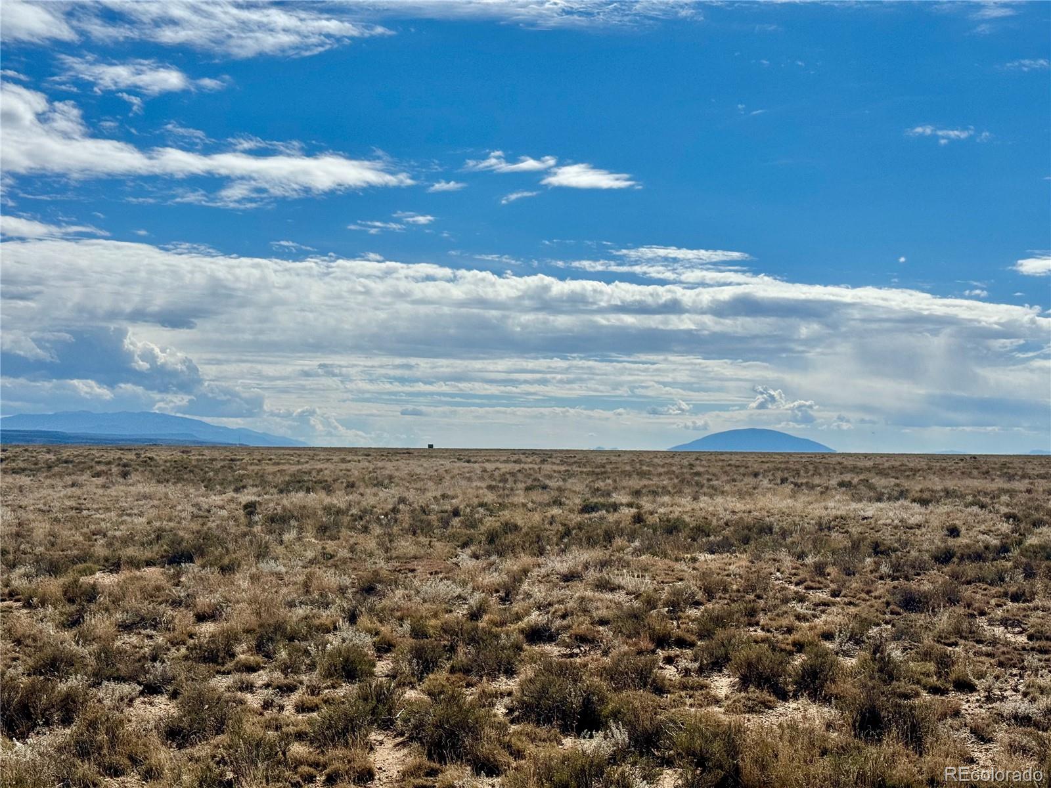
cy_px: 394
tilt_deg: +2.0
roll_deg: -0.4
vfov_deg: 30.3
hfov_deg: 39.7
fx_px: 1457
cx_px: 526
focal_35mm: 48
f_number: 1.78
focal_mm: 6.76
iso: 50
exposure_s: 1/15385
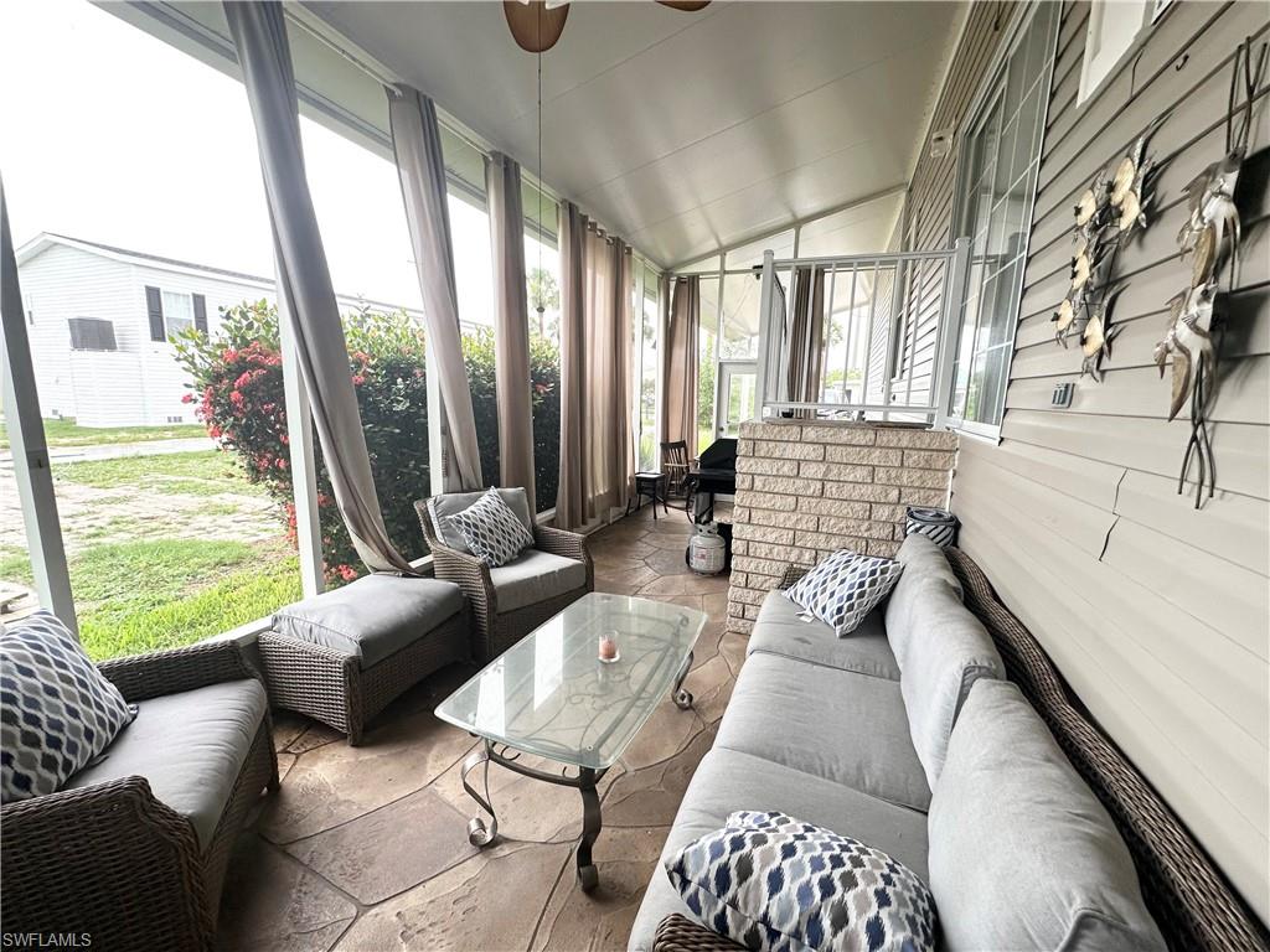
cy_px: 476
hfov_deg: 102.1
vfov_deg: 85.7
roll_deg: -0.9
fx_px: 514
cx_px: 635
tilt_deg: -8.1
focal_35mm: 14
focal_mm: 2.22
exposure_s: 1/99
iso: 100
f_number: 2.2
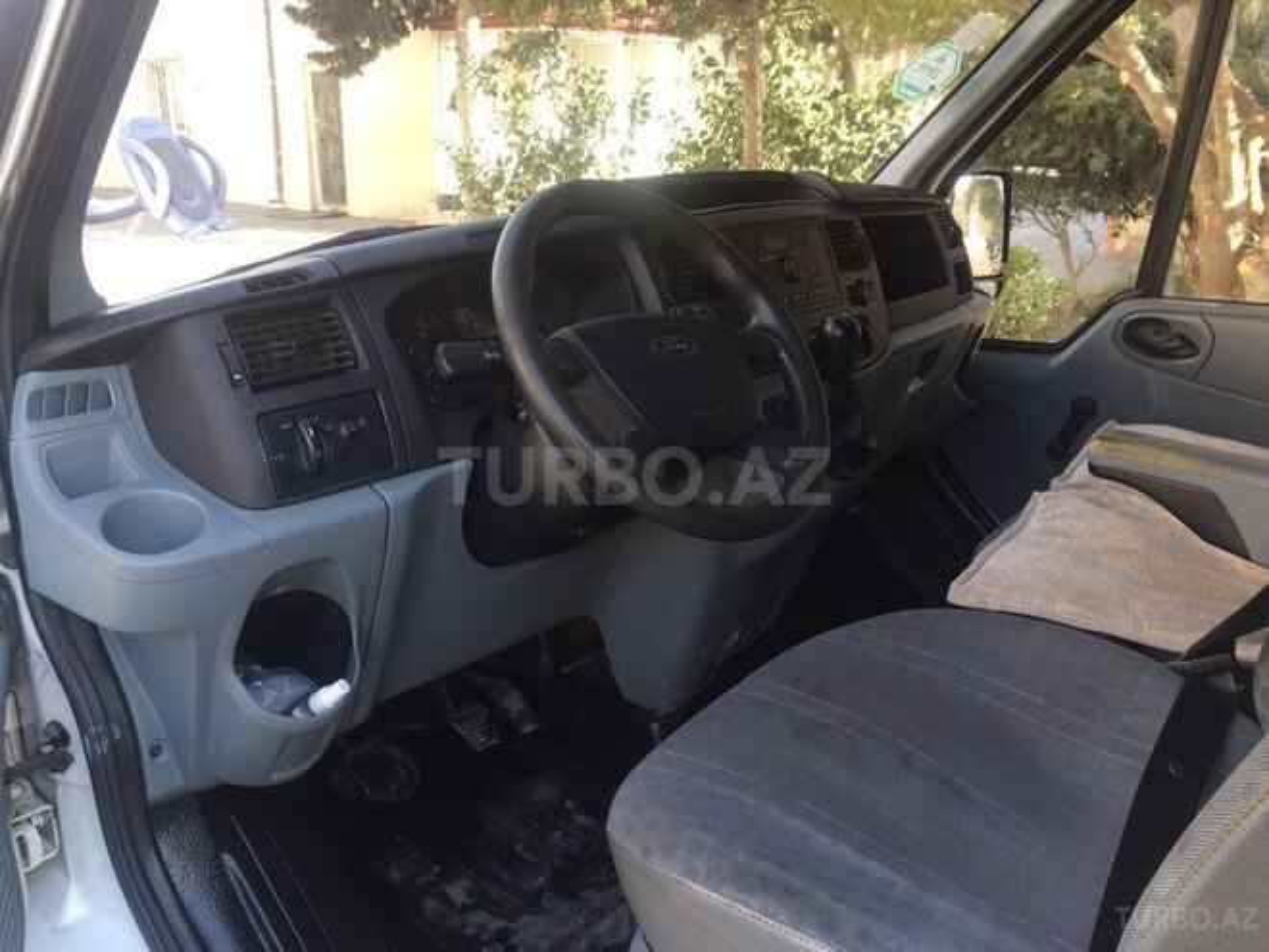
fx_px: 1063
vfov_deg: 48.2
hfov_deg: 61.7
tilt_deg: -18.4
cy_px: 476
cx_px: 634
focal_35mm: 29
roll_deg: -3.2
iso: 40
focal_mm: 4.15
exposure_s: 1/100
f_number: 2.2
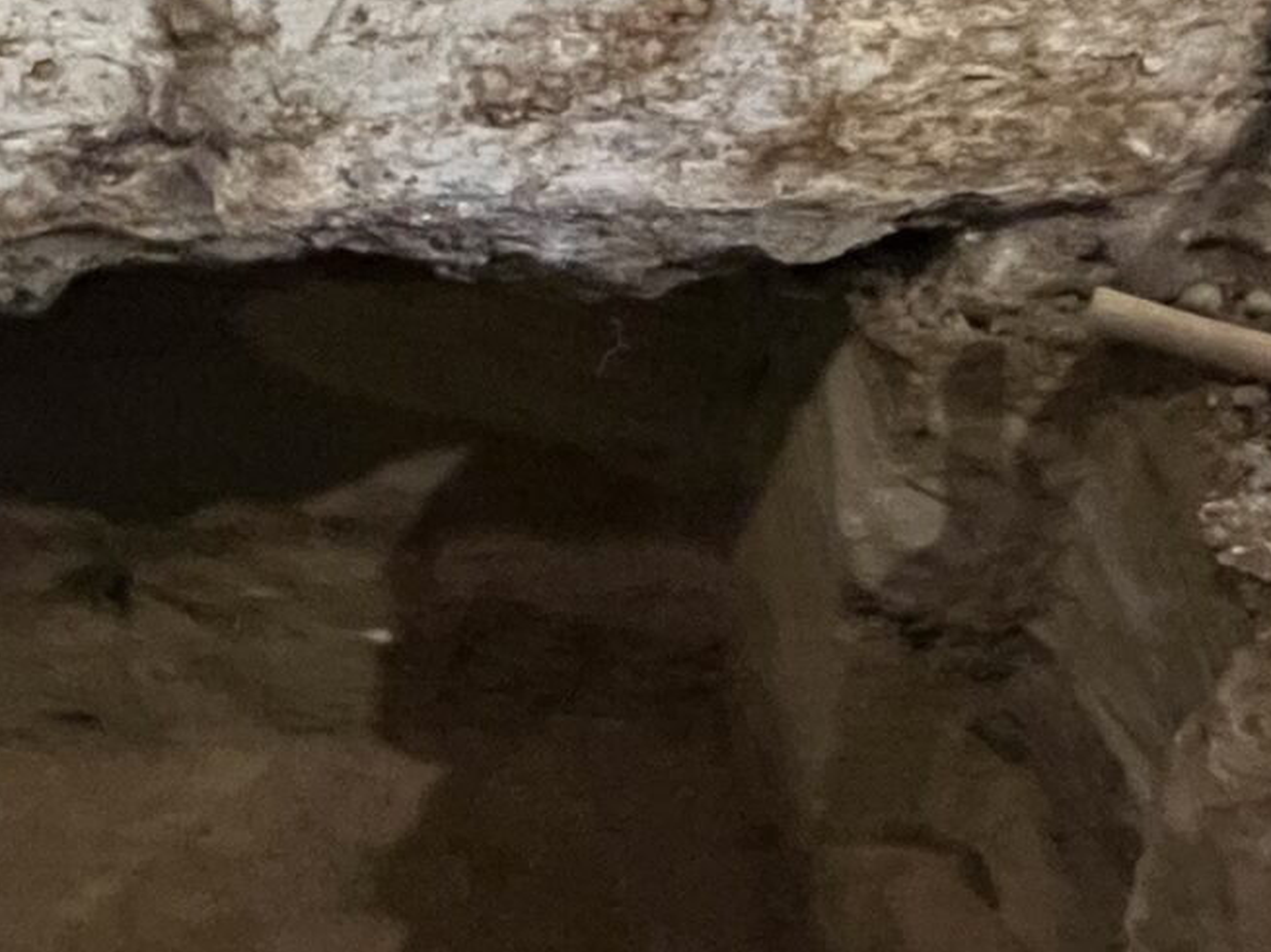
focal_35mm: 51
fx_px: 1872
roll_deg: -2.1
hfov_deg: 37.0
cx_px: 389
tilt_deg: -37.8
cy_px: 393
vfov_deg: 28.5
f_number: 1.8
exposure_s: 1/30
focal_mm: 1.57
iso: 1250
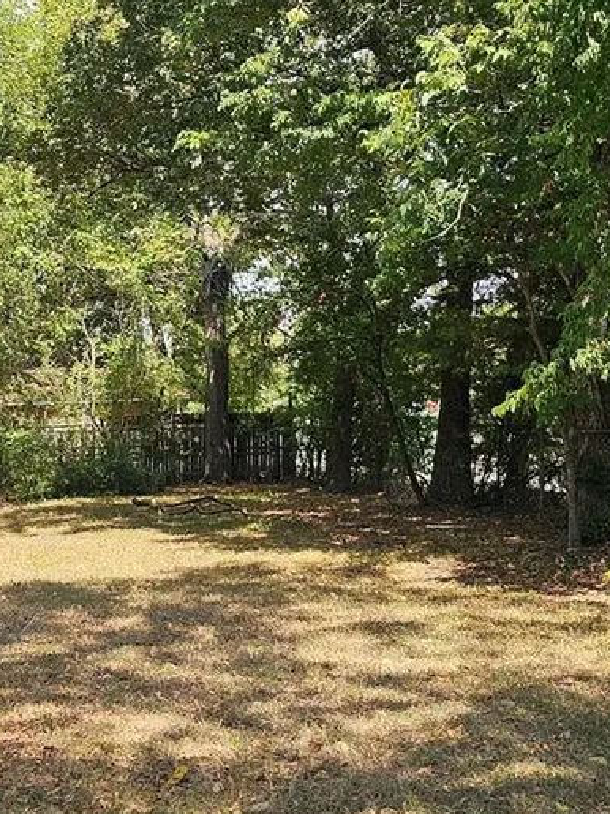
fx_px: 1434
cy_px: 367
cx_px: 122
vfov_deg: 31.7
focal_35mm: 61
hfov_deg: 23.7
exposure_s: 1/242
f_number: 1.7
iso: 10
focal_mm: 6.3
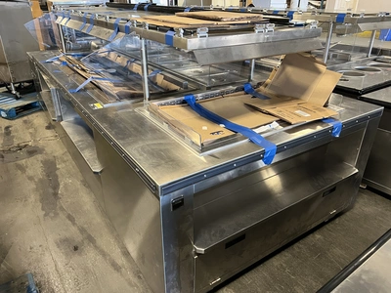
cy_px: 146
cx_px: 196
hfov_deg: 67.3
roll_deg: +0.0
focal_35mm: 26
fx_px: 294
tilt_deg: -27.2
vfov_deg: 53.1
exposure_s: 1/60
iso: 500
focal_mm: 5.7
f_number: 1.5
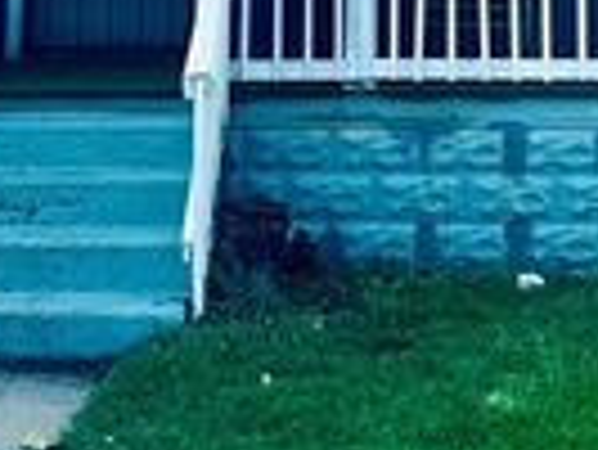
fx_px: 1556
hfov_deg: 21.7
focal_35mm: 90
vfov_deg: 15.2
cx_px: 373
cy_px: -236
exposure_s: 1/4545
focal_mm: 6.86
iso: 80
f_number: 1.78
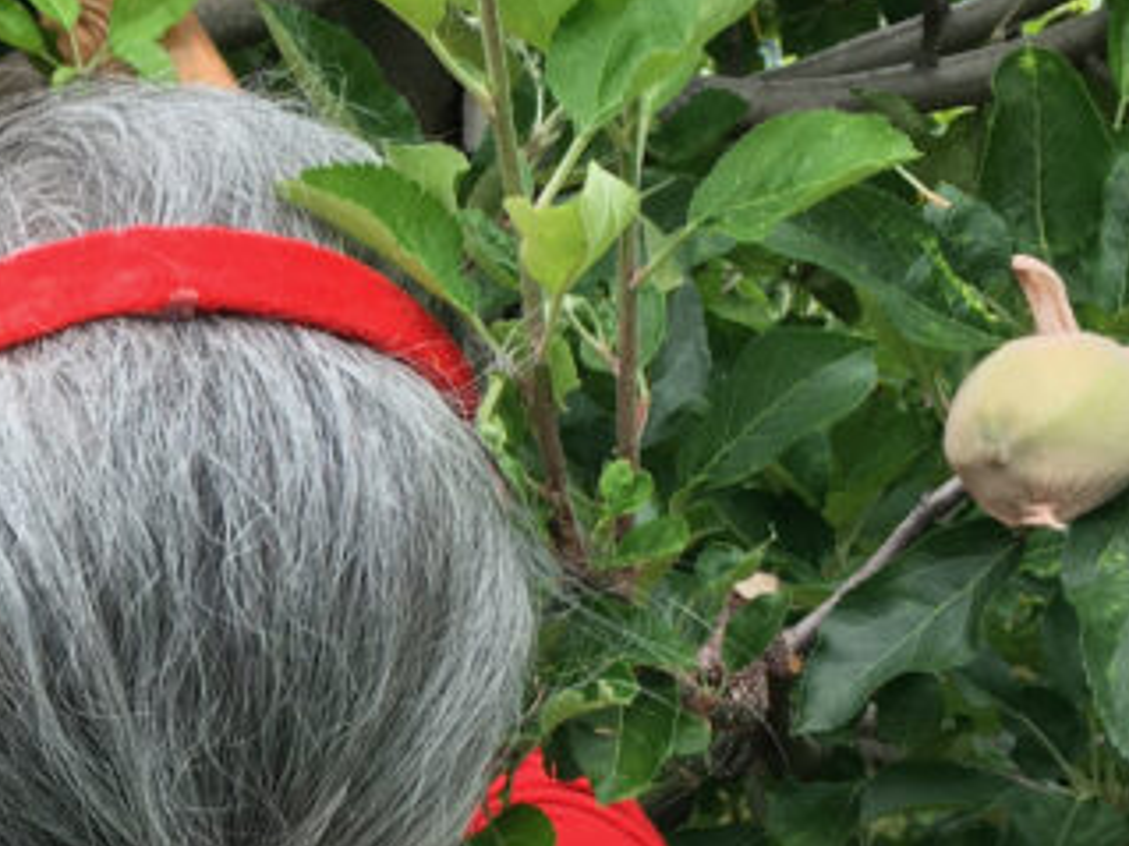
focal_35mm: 93
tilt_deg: -4.8
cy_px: 549
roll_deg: +0.1
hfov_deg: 20.1
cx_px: -113
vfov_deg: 15.9
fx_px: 3032
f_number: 2.2
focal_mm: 4.15
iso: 25
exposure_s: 1/120
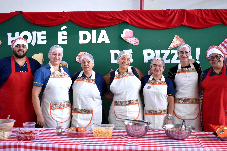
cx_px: 113
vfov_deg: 29.2
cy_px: 85
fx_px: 290
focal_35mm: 46
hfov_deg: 42.7
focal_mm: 26
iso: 1000
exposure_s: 1/125
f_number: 4
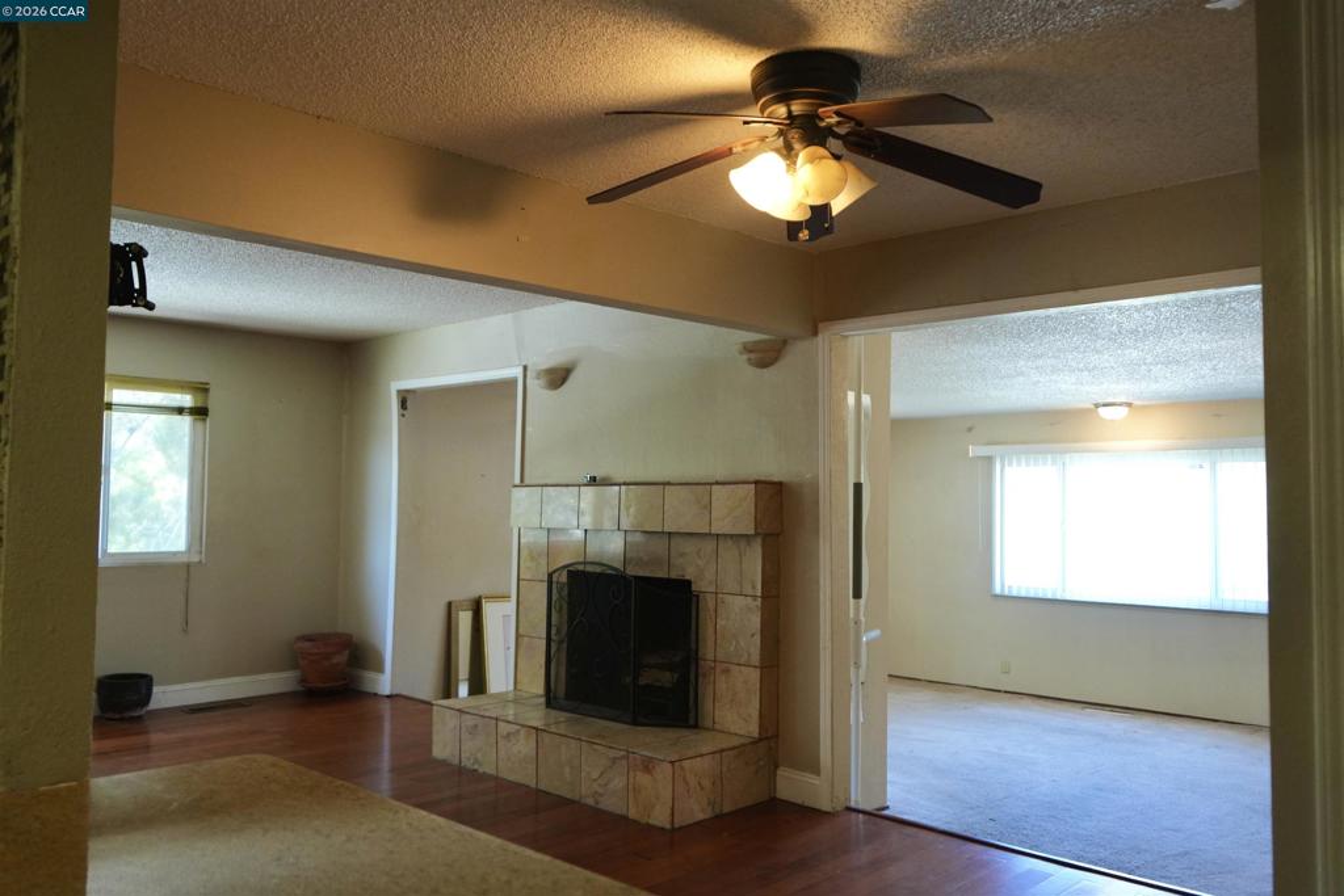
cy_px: 448
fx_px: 1045
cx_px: 672
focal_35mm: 28
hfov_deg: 65.5
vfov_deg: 46.4
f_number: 3.5
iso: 2500
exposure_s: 1/160
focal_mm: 28
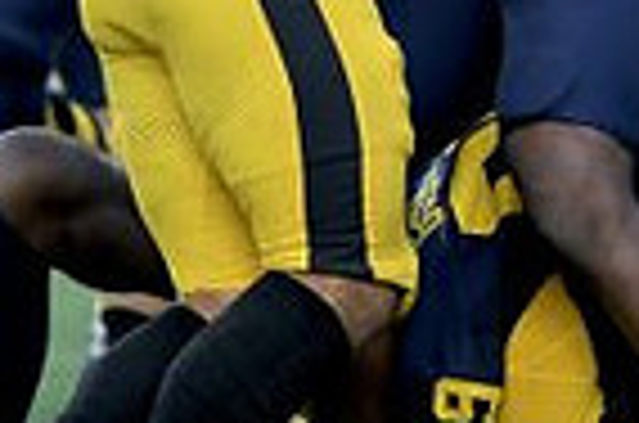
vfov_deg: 1.6
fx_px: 15231
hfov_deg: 2.4
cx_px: 387
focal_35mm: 860
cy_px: -405
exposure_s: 1/1000
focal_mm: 140
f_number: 2.8
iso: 800
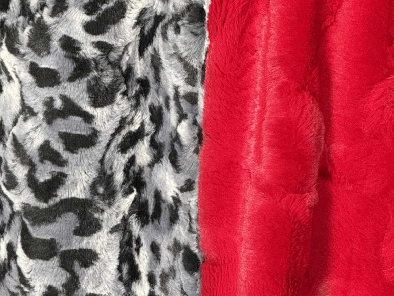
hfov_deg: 10.0
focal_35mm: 198
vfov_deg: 7.5
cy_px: 205
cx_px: 118
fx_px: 2254
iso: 400
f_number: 2.8
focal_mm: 15.66
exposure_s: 1/60
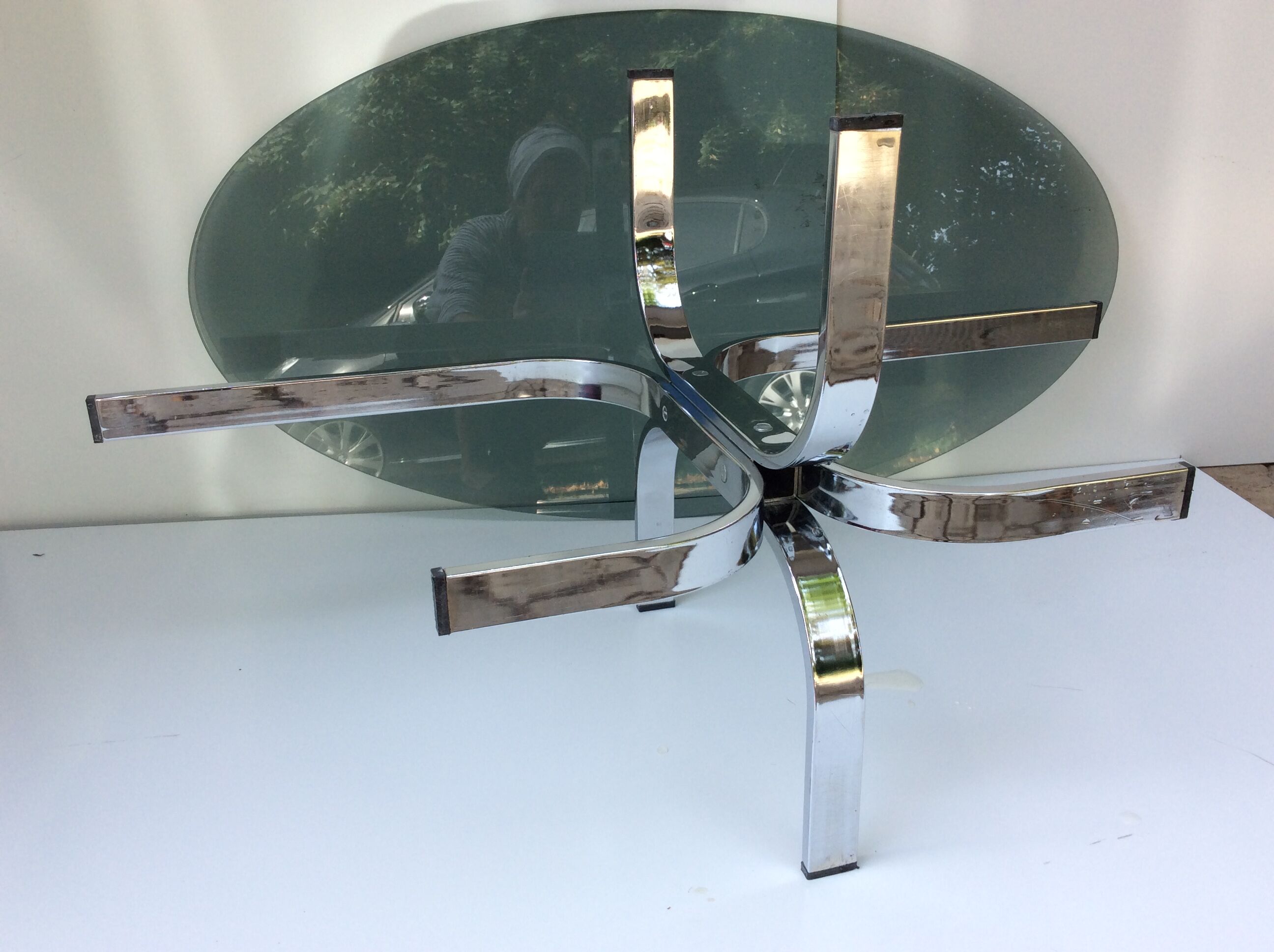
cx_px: 637
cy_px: 476
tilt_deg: -23.8
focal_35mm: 32
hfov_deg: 56.9
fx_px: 1176
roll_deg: +2.5
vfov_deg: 44.1
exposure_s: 1/172
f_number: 2.4
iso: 32
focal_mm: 3.3
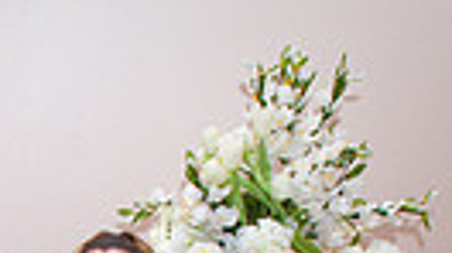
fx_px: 934
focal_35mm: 78
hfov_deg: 22.9
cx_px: -195
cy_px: 581
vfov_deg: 12.5
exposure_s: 1/160
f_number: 5.6
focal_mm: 17
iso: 3200
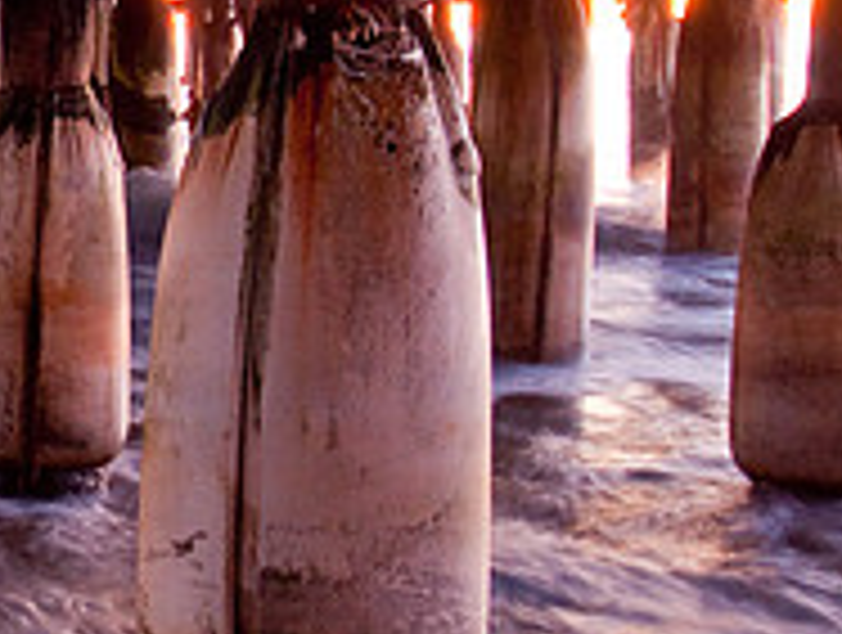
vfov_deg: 13.9
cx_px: -374
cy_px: 281
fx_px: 2608
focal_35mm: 107
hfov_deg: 16.8
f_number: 4
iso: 200
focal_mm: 24
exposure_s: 1
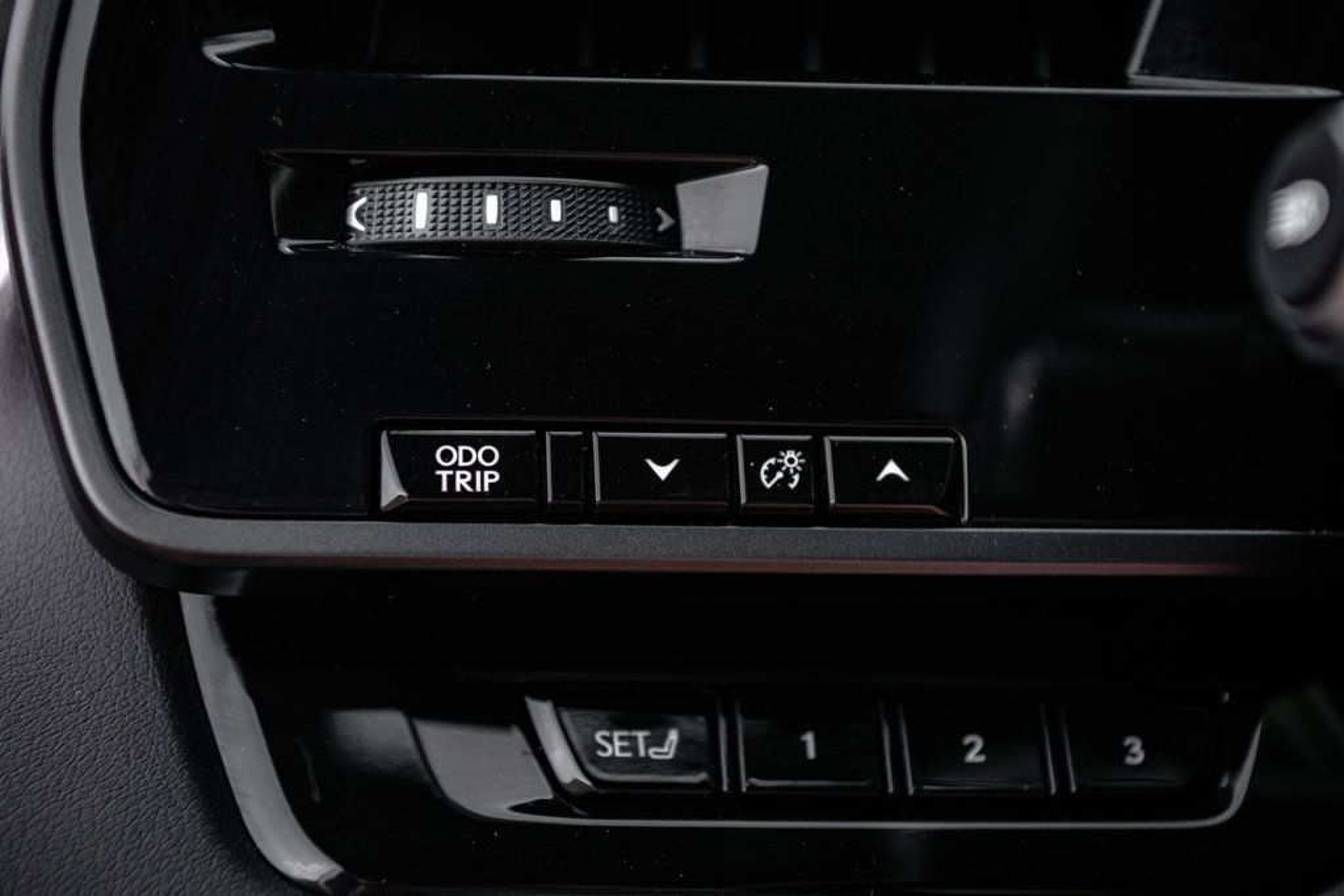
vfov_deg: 19.5
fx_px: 2614
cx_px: 672
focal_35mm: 70
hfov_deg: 28.8
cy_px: 448
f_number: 5
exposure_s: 1/200
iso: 500
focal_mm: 70
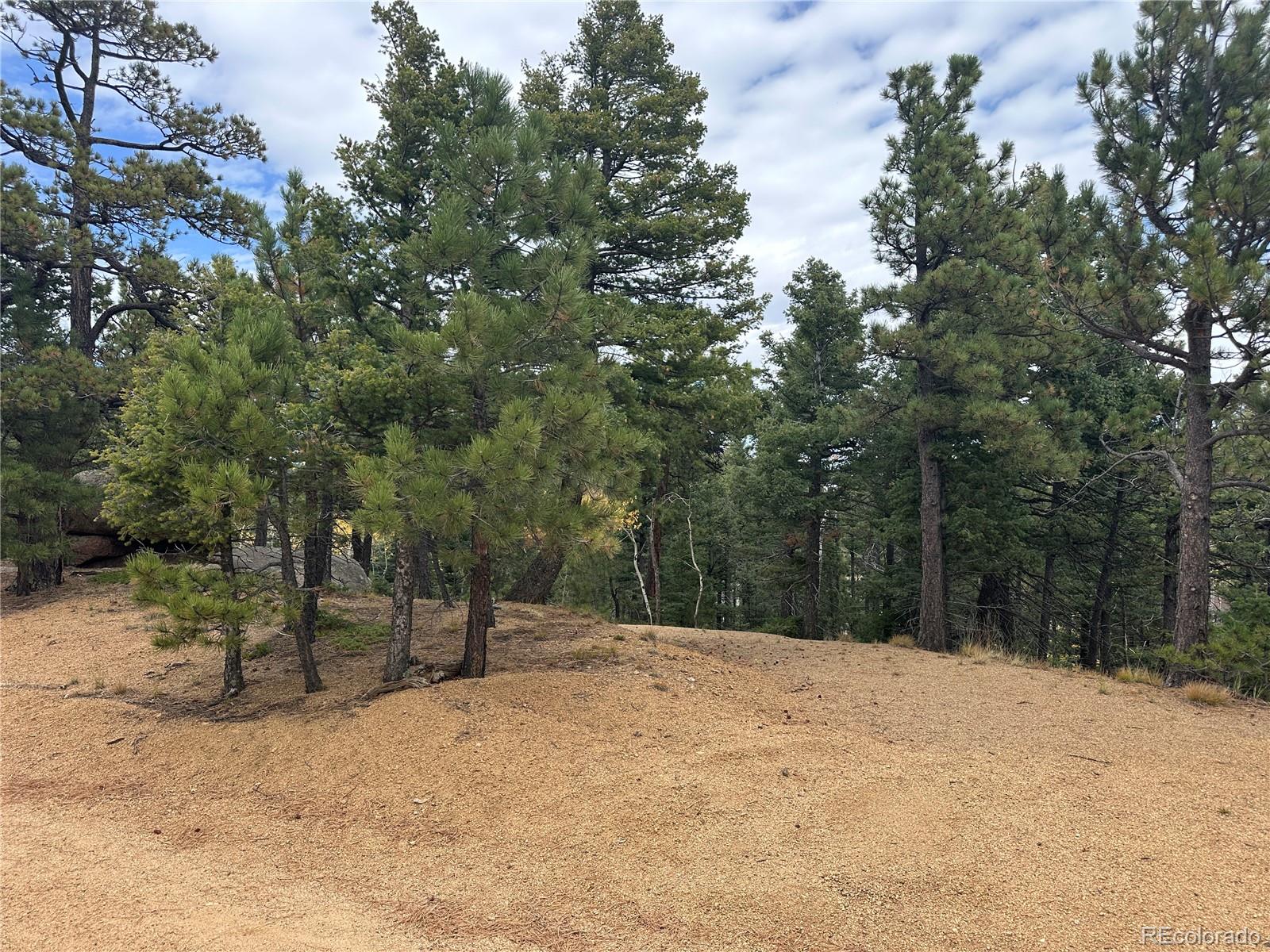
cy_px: 476
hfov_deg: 71.6
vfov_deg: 56.8
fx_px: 881
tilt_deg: +2.7
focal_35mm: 24
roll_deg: +1.7
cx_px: 635
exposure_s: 1/1119
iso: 80
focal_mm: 6.86
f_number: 1.78
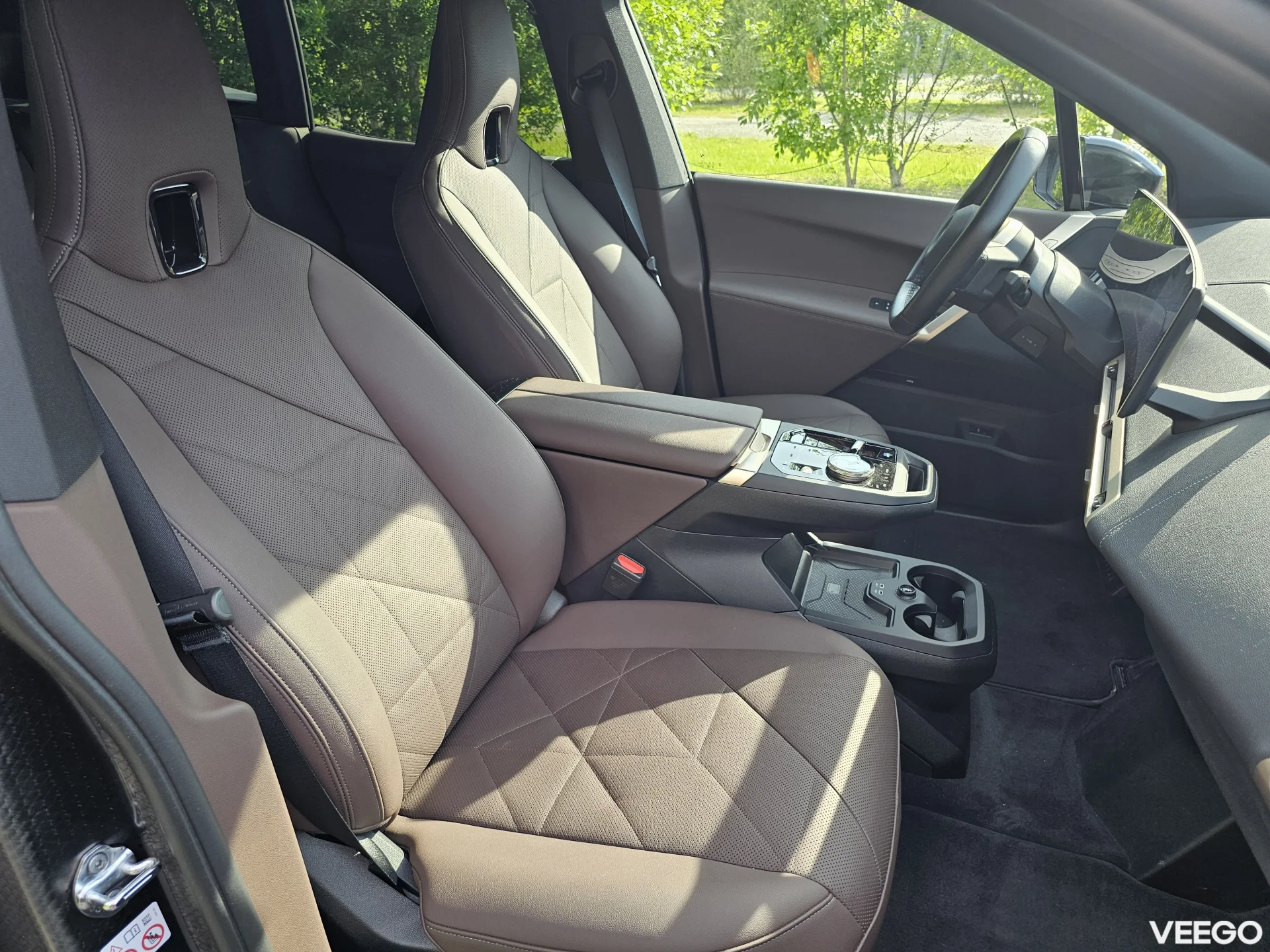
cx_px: 635
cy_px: 476
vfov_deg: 58.9
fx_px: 844
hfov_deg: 73.9
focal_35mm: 23
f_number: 1.7
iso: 40
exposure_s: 1/180
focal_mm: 6.3
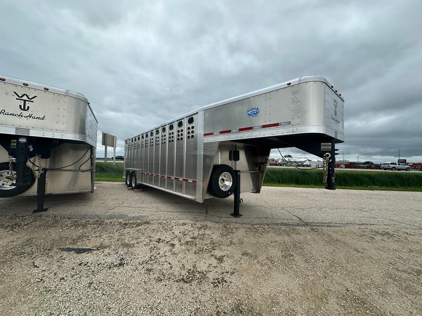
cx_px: 211
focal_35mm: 14
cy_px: 158
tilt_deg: +2.4
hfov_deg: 102.1
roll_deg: -1.4
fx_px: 171
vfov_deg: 85.7
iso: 40
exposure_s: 1/1006
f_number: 2.2
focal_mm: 2.22
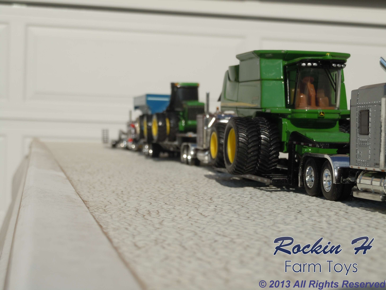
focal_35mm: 63
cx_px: 193
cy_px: 145
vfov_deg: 23.3
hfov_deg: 30.7
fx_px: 703
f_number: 10
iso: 100
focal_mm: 11.2
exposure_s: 1/320
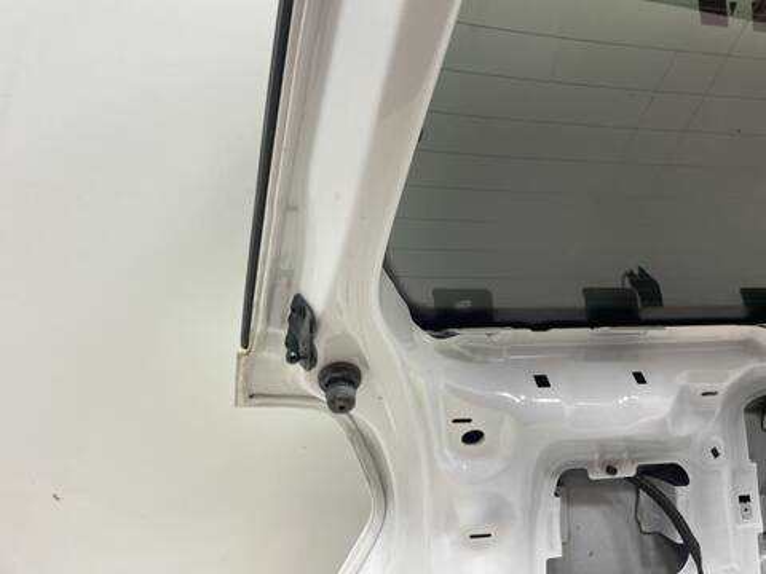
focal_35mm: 26
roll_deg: -3.6
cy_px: 287
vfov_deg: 53.1
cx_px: 383
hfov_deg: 67.3
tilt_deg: -21.7
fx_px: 575
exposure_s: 1/100
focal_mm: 4.2
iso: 100
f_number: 1.6
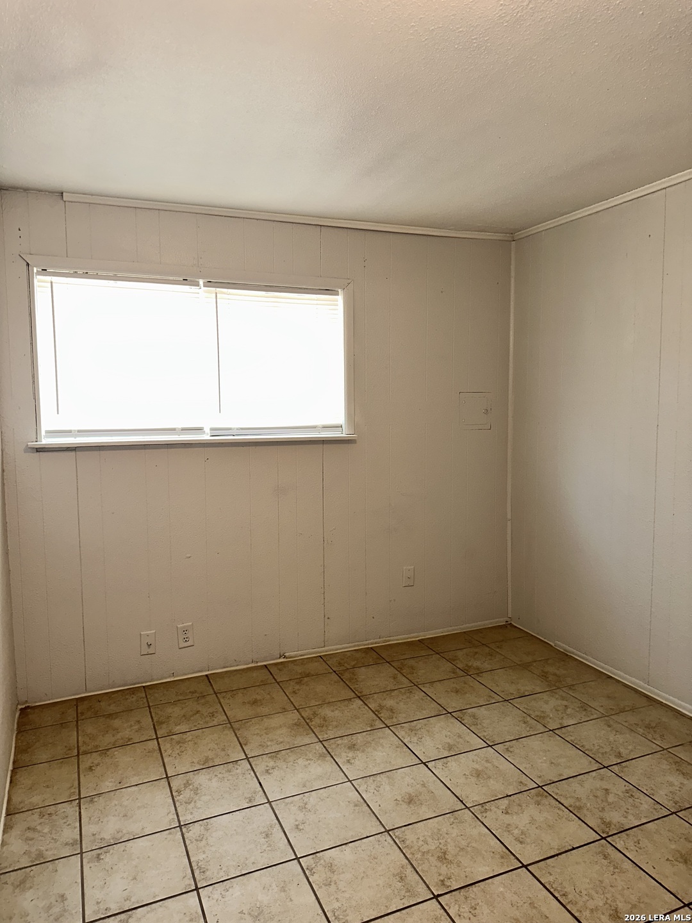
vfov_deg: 71.6
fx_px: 640
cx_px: 346
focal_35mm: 24
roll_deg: +0.2
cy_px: 462
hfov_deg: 56.8
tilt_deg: -5.2
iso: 80
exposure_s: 1/21
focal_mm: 6.86
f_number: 1.78
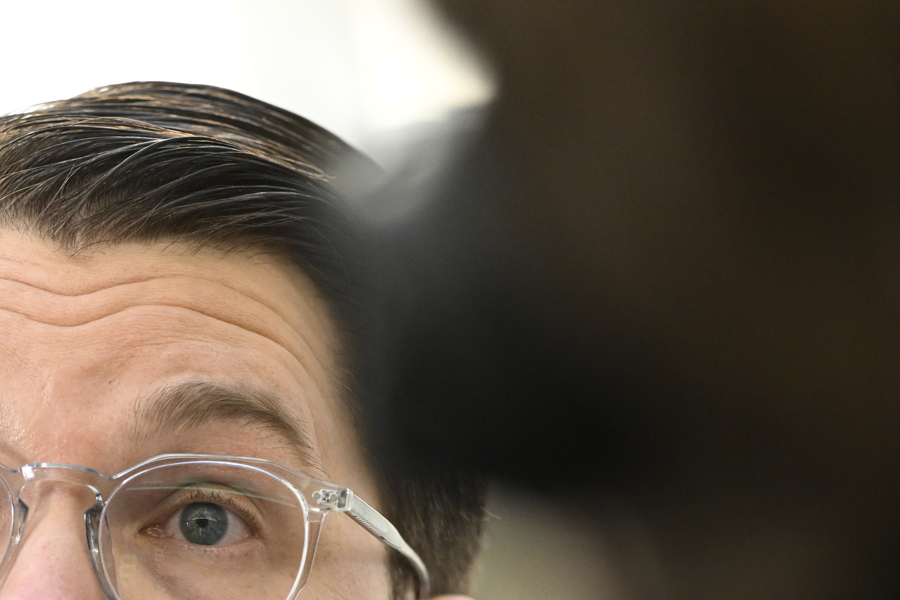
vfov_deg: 3.1
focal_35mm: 442
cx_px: 214
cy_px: 627
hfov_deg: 4.7
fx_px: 11048
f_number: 4
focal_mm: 200
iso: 4000
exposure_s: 1/800
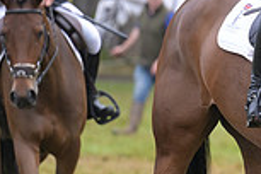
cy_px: 72
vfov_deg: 1.9
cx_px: 488
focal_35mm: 719
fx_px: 5212
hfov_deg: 2.9
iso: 1600
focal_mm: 190
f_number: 4
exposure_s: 1/1250
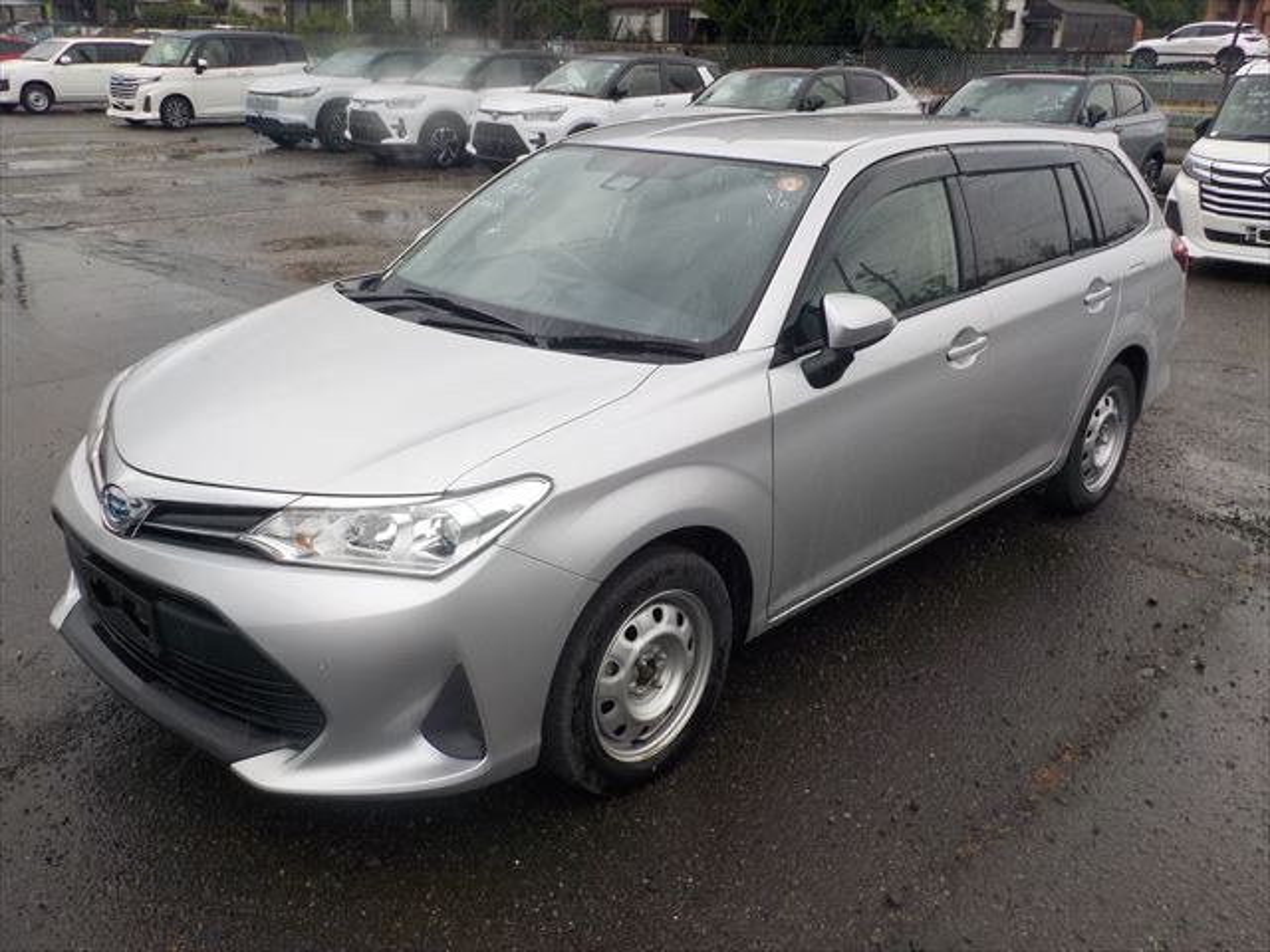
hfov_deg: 60.0
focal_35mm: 30
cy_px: 476
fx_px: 1101
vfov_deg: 46.8
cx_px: 635
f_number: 3.3
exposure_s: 1/250
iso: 125
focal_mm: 4.1
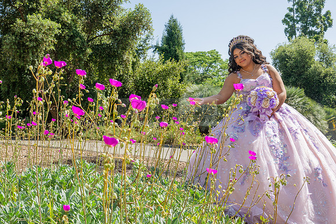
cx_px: 168
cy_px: 112
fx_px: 383
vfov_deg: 32.6
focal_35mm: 41
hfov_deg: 47.4
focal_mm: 41
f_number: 10
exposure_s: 1/200
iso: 200
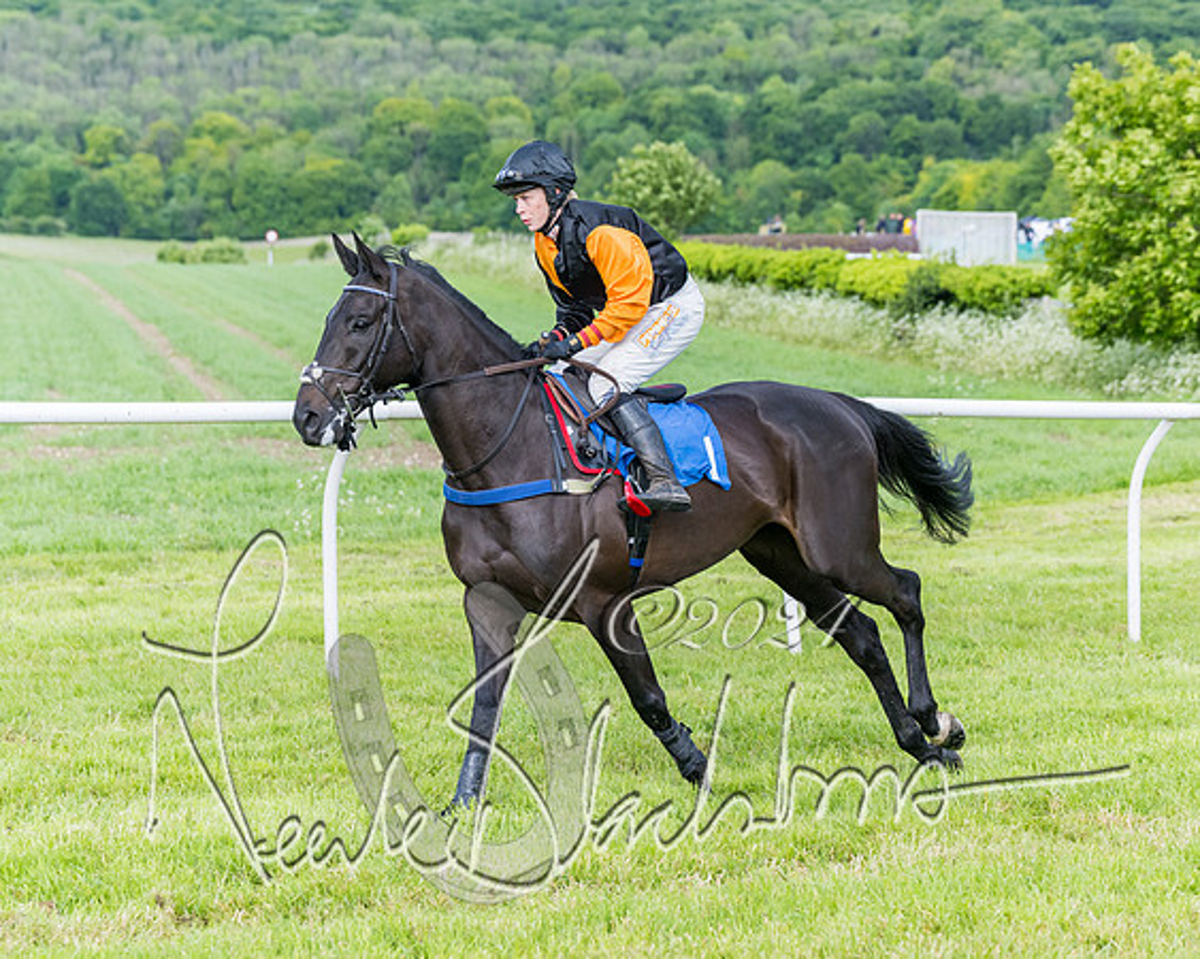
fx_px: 4269
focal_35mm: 120
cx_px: 667
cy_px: 435
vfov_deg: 12.8
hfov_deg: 16.0
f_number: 4
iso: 400
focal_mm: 83
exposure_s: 1/2500
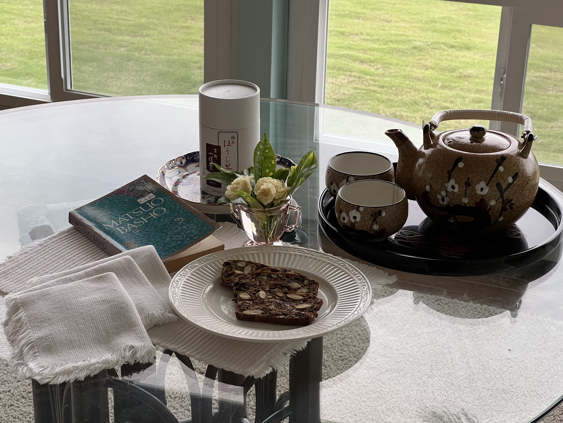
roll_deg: -1.6
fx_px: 1252
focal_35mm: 77
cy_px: 212
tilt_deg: -25.2
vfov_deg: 19.1
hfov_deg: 25.3
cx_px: 282
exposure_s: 1/120
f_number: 2.8
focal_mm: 9
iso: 160
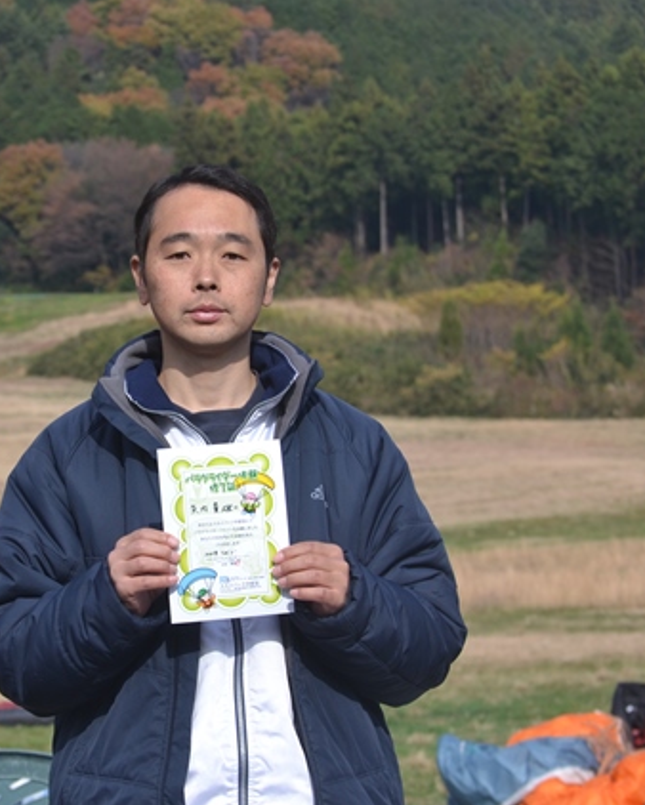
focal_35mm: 128
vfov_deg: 15.0
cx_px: 185
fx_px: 3052
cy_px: 403
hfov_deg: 12.0
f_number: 8
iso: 100
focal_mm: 60
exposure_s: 1/250
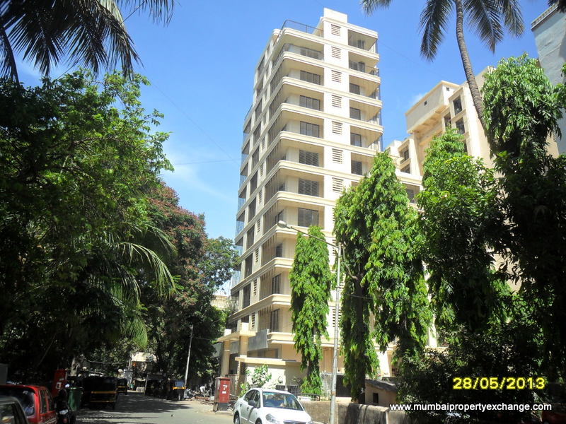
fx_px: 441
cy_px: 212
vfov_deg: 51.4
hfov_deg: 65.3
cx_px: 283
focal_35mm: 27
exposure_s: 1/750
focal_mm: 4.9
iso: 100
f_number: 3.5
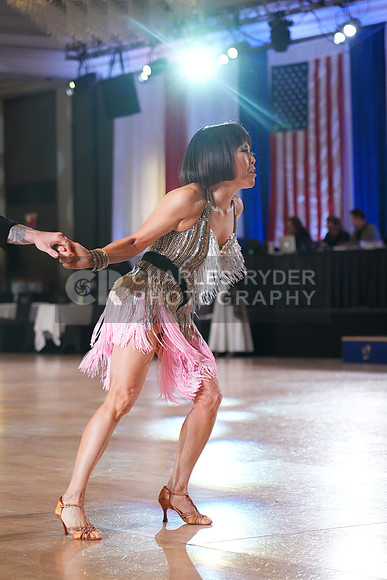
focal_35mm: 105
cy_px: 290
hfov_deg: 13.0
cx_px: 194
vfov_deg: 19.5
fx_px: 1692
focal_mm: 105
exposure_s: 1/500
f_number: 4
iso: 4000
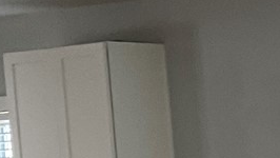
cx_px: 965
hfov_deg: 7.7
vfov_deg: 5.3
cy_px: 280
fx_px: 1694
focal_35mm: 228
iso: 40
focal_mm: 3
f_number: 1.8
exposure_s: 1/60
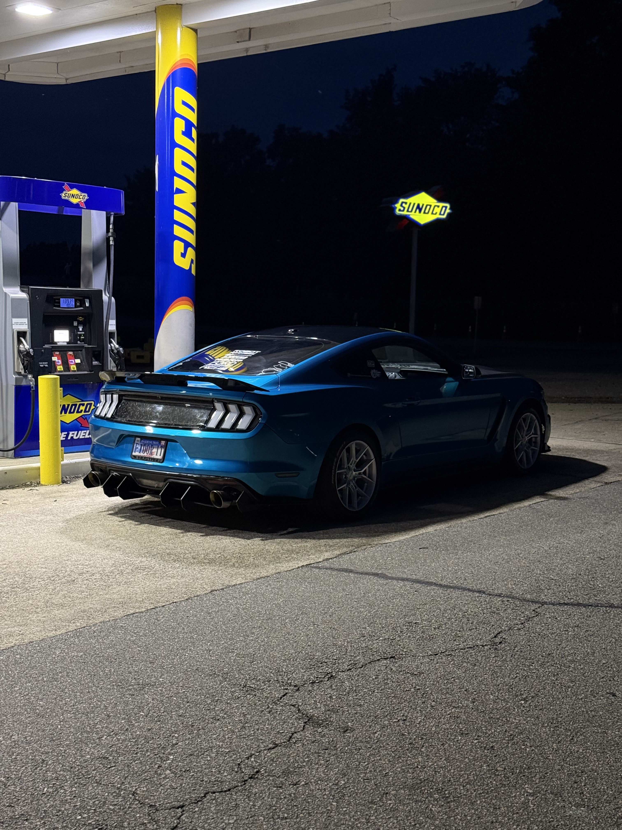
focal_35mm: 48
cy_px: 415
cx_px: 311
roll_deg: -1.6
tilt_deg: -4.6
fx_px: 1150
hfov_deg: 30.3
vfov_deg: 39.7
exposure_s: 1/40
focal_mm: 6.76
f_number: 1.78
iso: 250
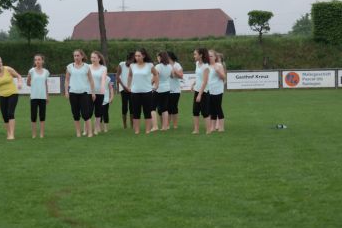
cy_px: 94
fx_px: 1491
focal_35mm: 157
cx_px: 119
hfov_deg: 13.1
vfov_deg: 8.7
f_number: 5.6
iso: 200
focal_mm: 55
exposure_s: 1/125
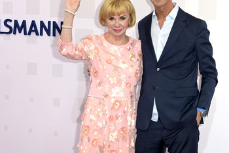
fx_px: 426
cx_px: 141
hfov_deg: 30.0
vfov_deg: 20.2
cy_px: 56
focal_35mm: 67
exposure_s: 1/250
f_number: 7.1
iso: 500
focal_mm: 52
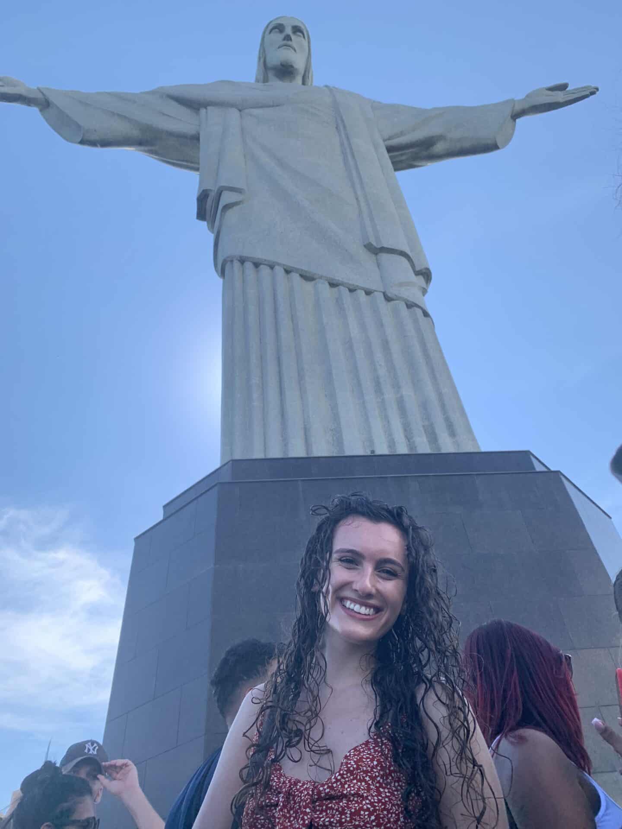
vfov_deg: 67.3
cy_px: 414
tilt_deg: +44.5
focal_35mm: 26
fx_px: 623
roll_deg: +5.1
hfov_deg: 53.1
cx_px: 311
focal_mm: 4.25
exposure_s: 1/1387
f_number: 1.8
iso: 25
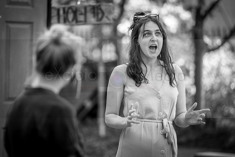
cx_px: 104
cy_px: 70
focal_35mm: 198
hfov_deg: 10.4
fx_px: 1292
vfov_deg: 6.9
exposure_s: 1/200
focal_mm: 178
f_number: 2.8
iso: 250
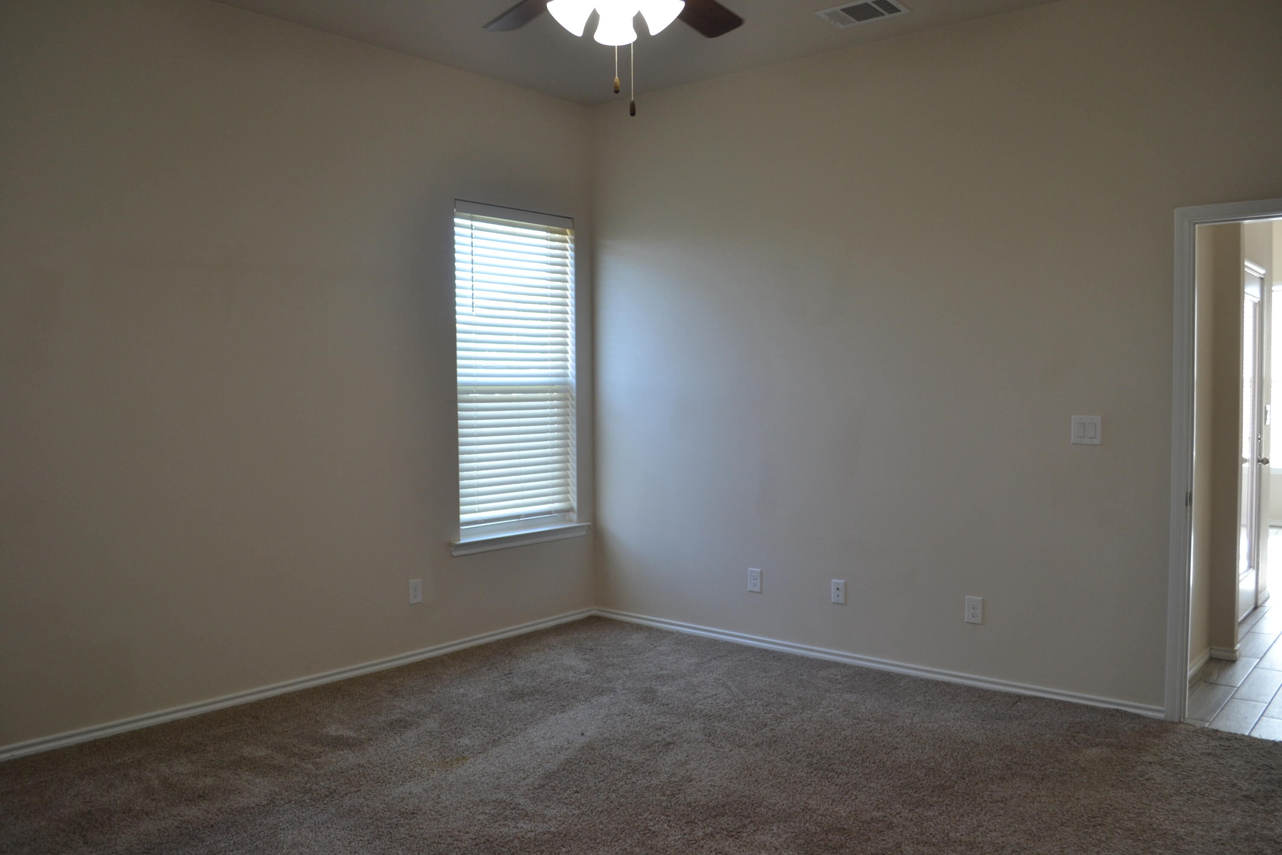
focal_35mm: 27
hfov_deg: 67.4
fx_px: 961
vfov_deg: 47.9
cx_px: 641
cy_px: 428
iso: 400
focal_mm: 18
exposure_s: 1/80
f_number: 4.5
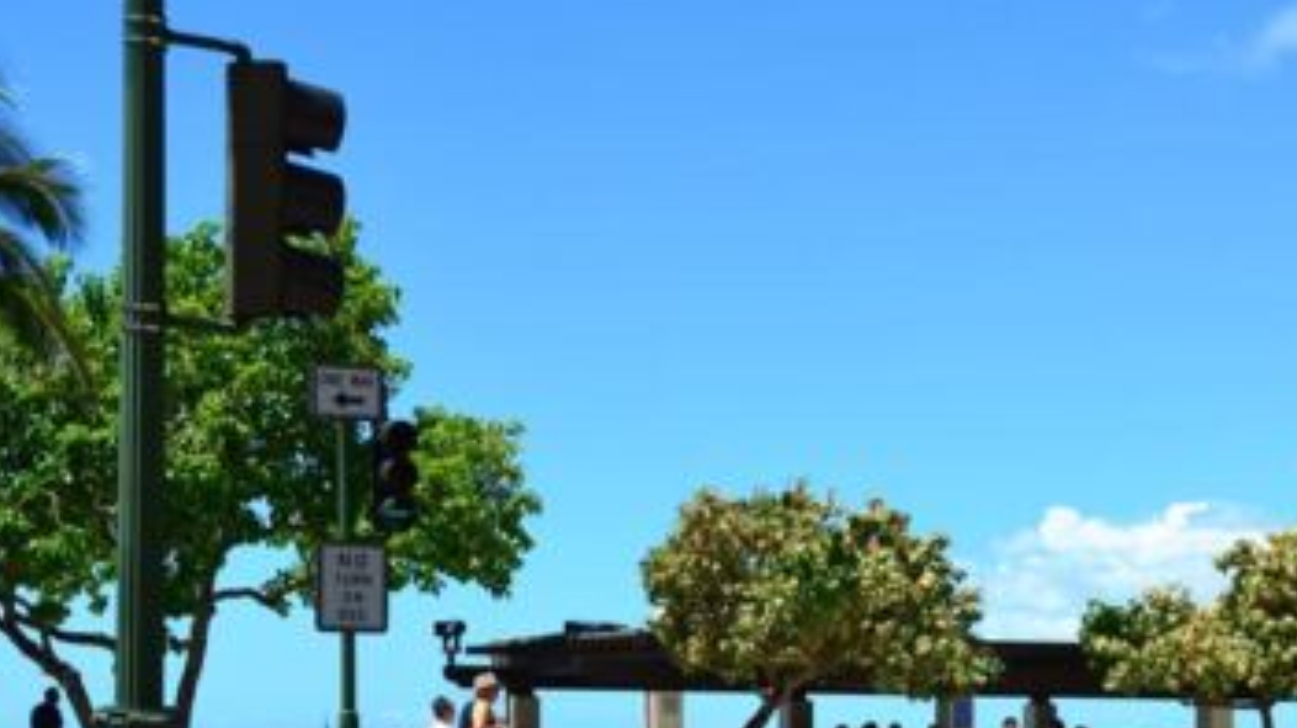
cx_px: 976
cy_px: 693
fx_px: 2750
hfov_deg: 26.2
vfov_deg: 14.9
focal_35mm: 80
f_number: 8
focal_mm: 28
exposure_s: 1/400
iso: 100
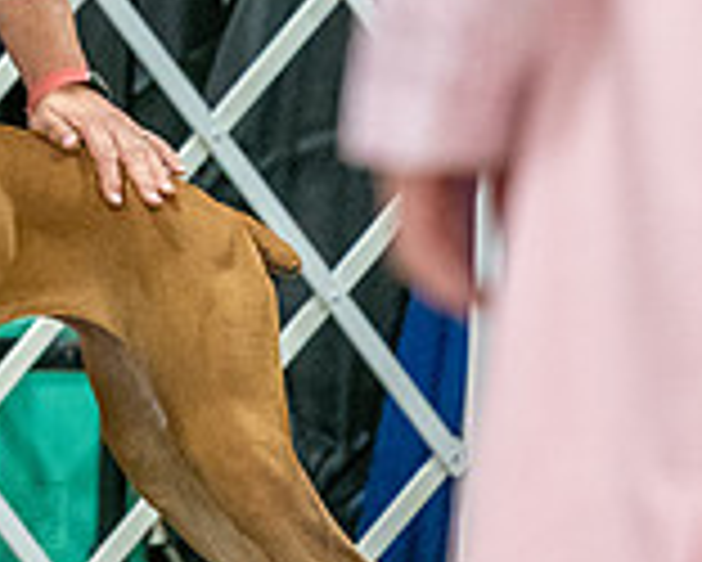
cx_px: -196
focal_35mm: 812
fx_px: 16881
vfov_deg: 1.9
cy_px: -90
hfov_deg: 2.4
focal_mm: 200
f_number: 3.2
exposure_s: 1/250
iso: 6400
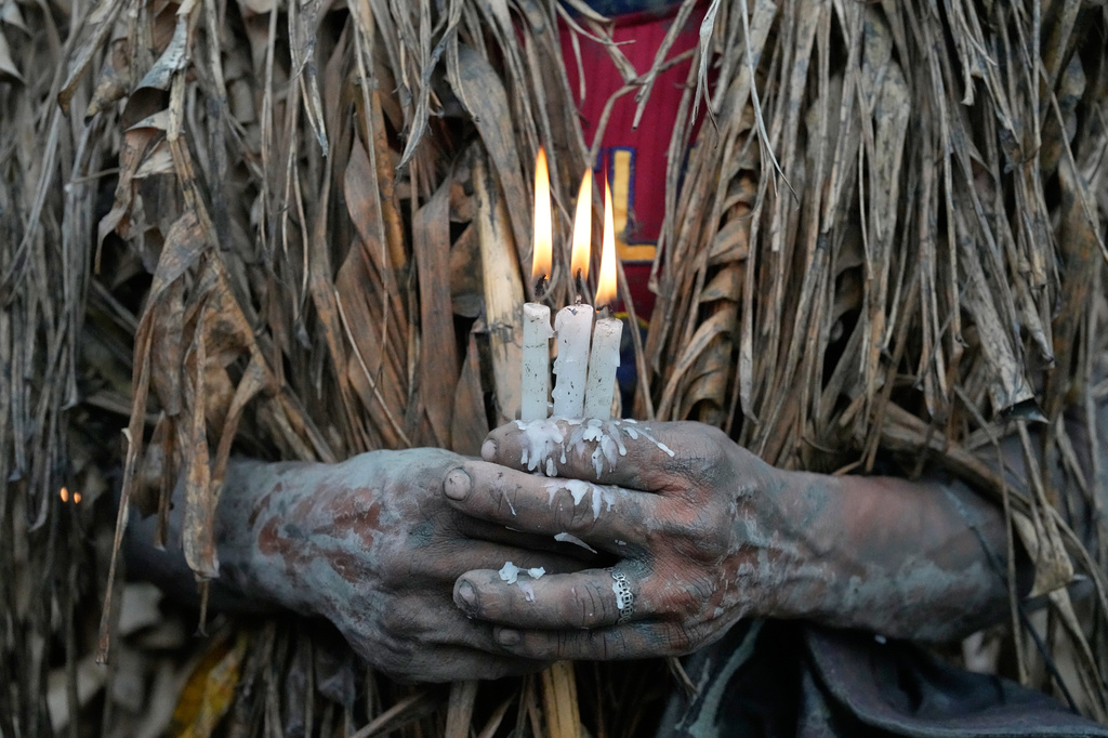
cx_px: 554
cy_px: 369
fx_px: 1538
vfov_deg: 27.0
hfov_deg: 39.6
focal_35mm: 50
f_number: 5
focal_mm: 50
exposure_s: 1/4000
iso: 10000
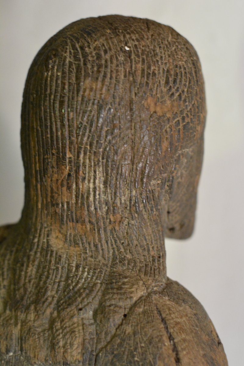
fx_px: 762
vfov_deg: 27.0
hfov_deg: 18.2
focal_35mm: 75
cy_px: 183
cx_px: 122
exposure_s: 1/15
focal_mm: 50
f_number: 2.8
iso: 3200
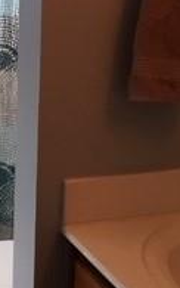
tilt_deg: -12.0
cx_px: -52
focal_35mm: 101
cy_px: 56
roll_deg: +0.2
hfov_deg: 12.6
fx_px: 792
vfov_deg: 20.3
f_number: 2.2
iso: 32
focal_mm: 4.15
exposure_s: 1/30
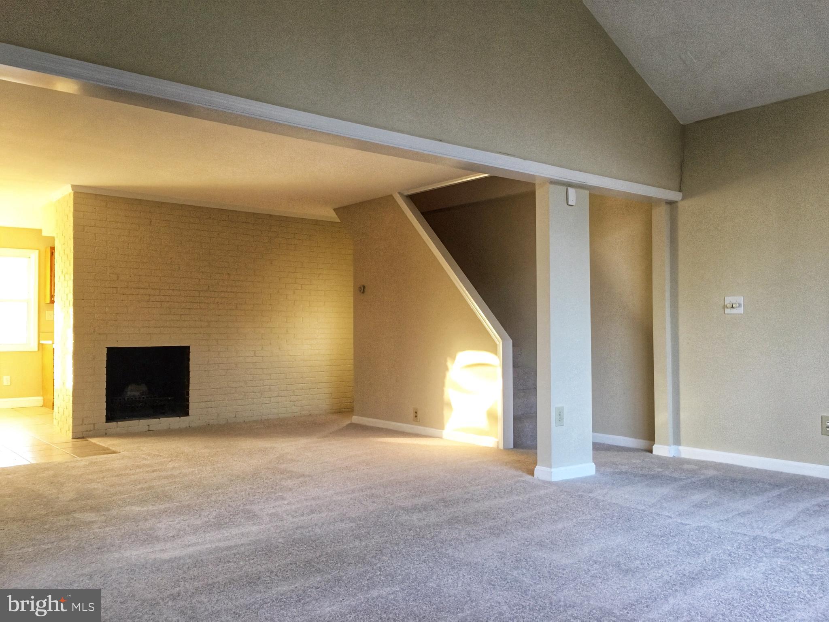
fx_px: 695
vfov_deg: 48.2
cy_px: 311
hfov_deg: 61.7
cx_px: 414
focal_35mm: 29
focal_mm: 4.15
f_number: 2.2
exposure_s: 1/30
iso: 125
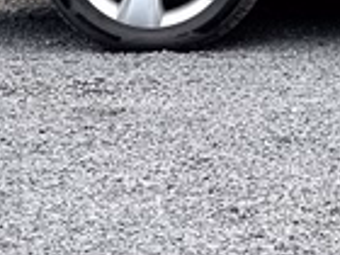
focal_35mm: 351
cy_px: -291
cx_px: 614
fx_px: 3448
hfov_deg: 5.6
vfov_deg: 4.2
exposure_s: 1/136
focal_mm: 9
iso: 32
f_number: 2.8
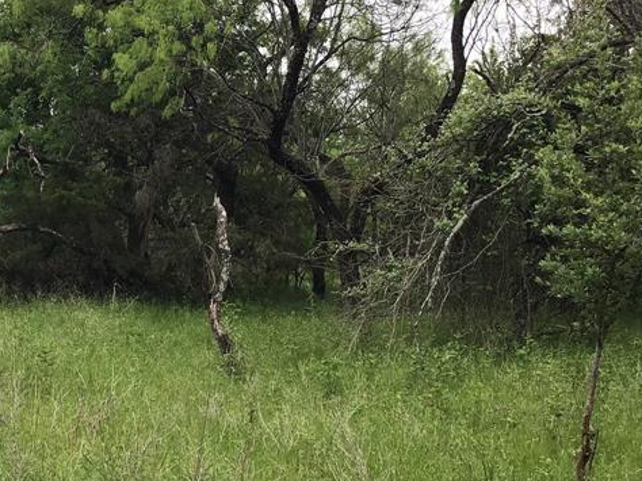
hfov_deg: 28.2
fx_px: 1242
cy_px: 313
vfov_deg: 21.8
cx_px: 106
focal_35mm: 67
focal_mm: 3.3
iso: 25
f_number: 2.4
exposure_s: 1/197
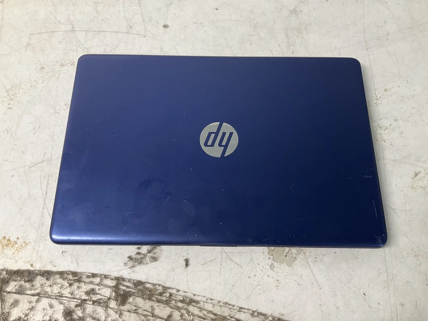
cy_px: 160
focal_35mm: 29
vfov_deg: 48.3
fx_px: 359
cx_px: 214
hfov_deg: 61.6
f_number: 1.8
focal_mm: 3
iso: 64
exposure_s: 1/60
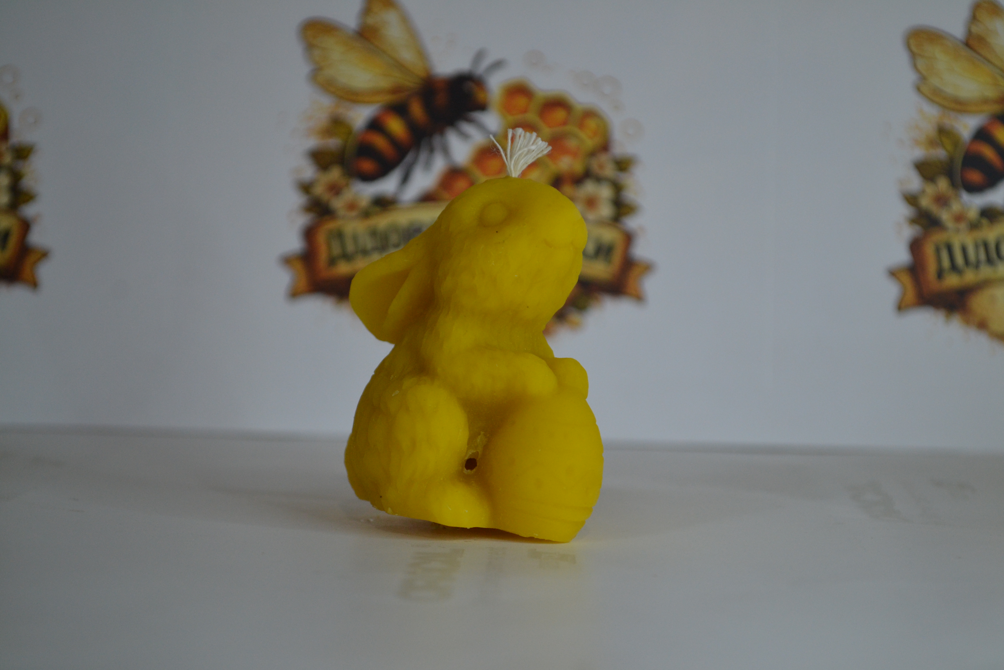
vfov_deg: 16.6
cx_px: 502
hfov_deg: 24.6
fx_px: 2301
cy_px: 335
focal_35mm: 82
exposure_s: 1/60
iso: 720
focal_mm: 55
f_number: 5.6
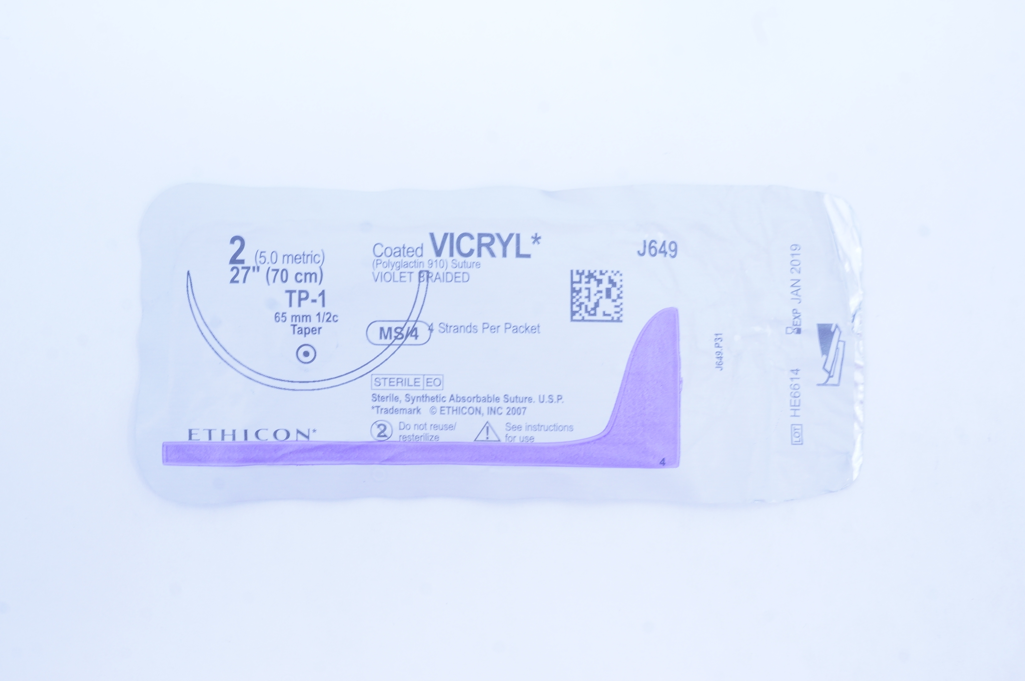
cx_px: 512
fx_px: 1195
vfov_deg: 31.8
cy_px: 340
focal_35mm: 42
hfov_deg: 46.4
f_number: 13
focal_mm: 28
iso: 400
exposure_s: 1/10
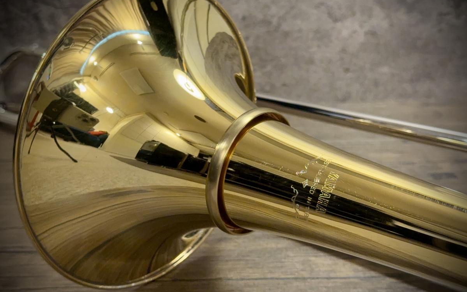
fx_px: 649
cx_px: 234
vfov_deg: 25.3
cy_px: 146
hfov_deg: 39.6
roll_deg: +1.5
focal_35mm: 51
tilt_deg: -17.8
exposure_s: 1/33
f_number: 1.78
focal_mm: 6.76
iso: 320
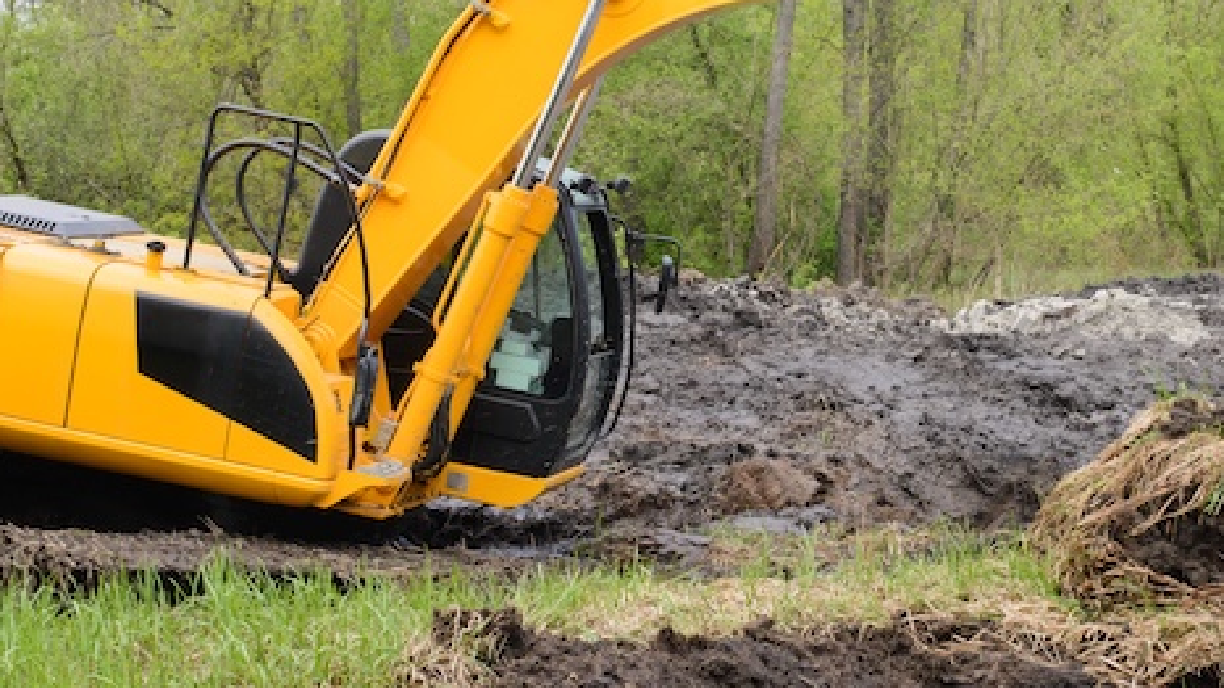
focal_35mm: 90
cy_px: 228
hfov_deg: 23.6
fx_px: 2921
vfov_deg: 13.4
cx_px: 788
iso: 200
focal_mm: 50
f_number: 8
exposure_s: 1/200
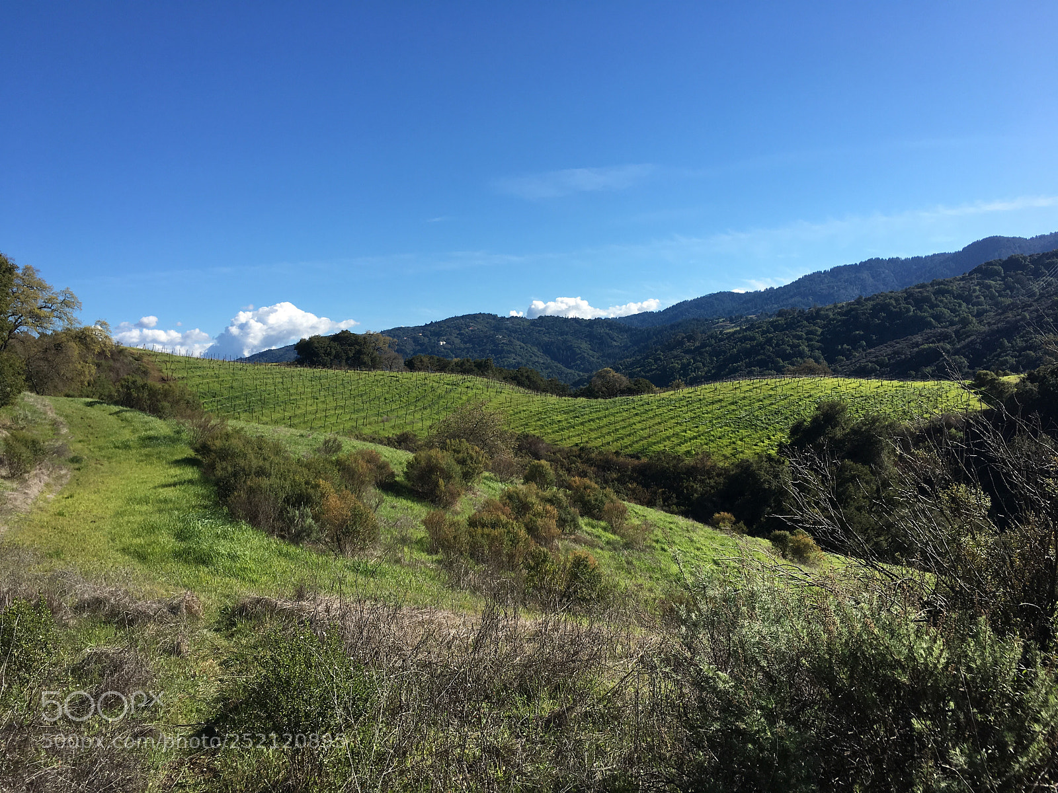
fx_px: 886
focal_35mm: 29
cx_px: 529
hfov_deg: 61.7
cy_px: 396
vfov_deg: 48.2
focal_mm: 4.15
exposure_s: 1/1261
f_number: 2.2
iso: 25
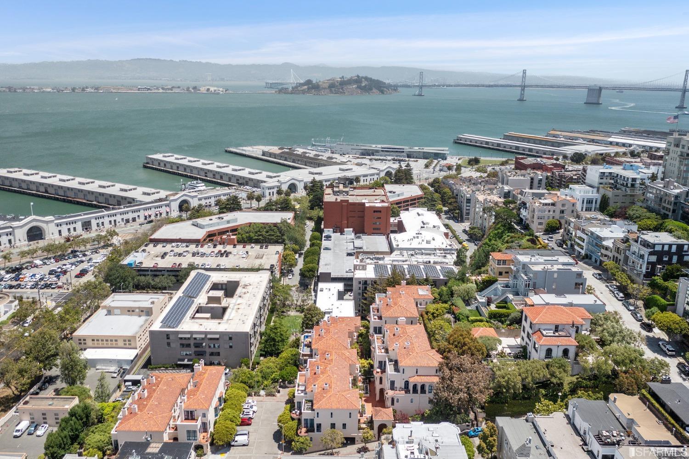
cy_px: 230
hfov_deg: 65.5
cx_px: 344
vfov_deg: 46.4
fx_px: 536
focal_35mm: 28
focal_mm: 10.26
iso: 100
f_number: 3.2
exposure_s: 1/240
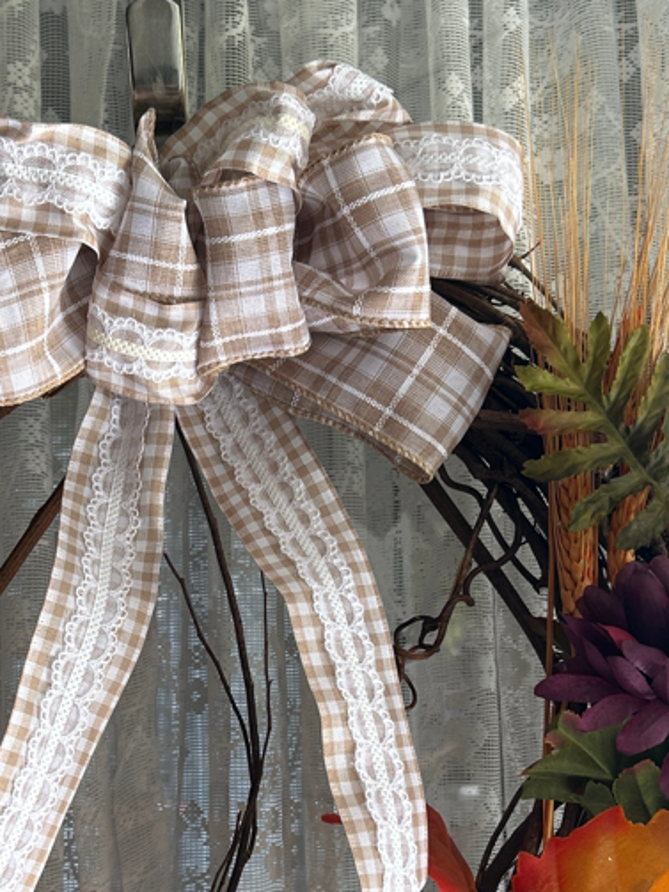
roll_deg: +1.3
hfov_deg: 23.5
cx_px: 202
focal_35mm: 62
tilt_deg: +1.6
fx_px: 1598
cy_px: 649
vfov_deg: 30.8
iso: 40
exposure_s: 1/173
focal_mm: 5.7
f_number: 1.5
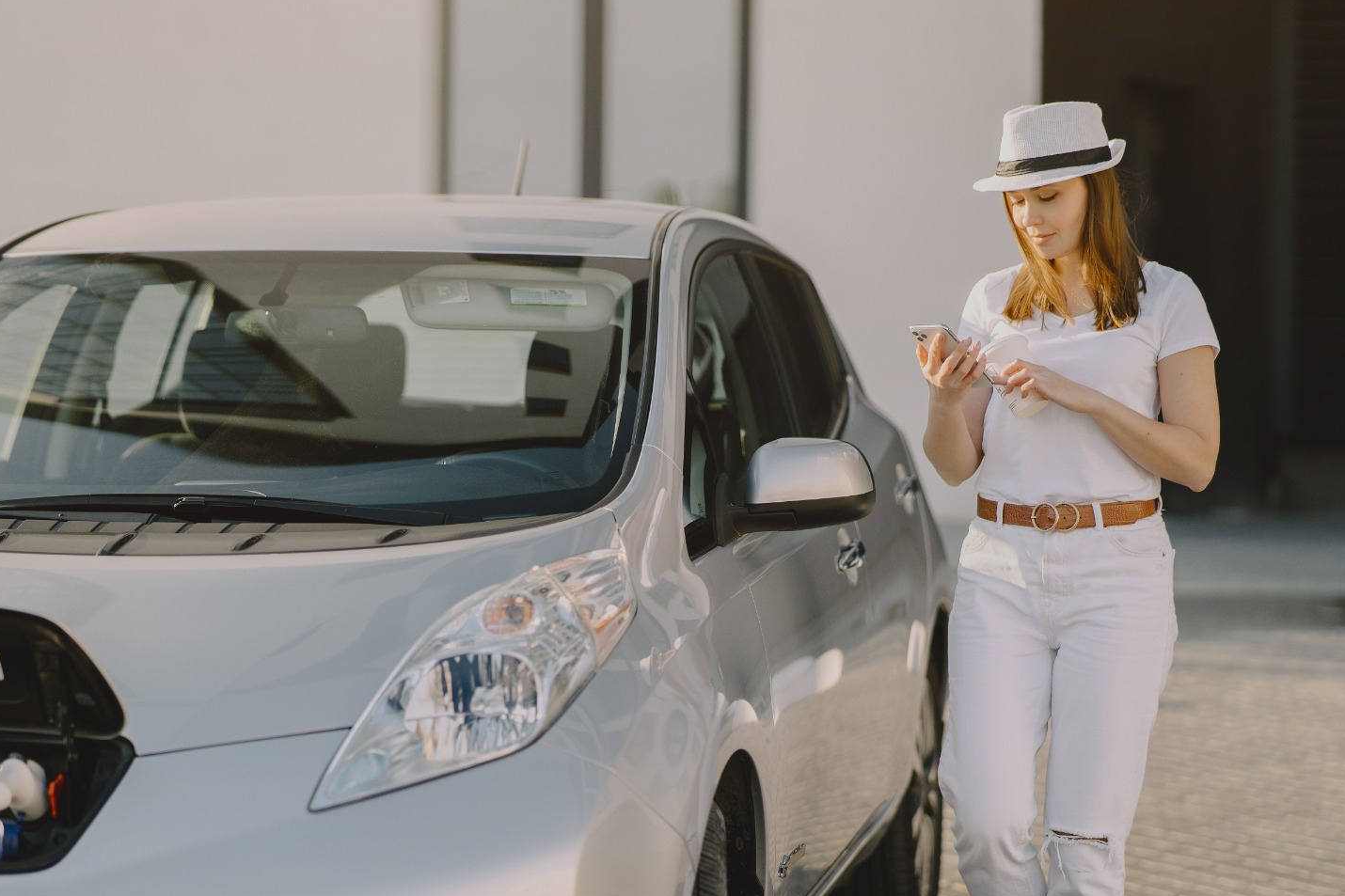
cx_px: 600
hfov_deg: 19.1
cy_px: 545
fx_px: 3997
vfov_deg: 12.8
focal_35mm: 107
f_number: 1.8
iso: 200
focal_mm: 85
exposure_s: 1/2500
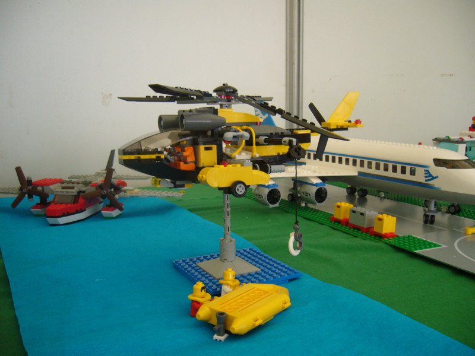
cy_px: 178
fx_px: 480
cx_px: 238
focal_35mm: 35
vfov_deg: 40.7
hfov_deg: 52.6
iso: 100
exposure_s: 1/100
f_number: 2.8
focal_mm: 5.8
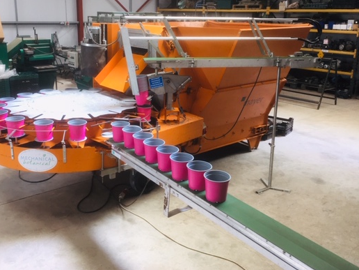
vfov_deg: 39.5
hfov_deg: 51.2
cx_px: 159
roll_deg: -1.9
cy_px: 111
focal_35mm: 36
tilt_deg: -15.9
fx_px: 373
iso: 40
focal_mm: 4.15
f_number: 2.2
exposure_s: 1/100
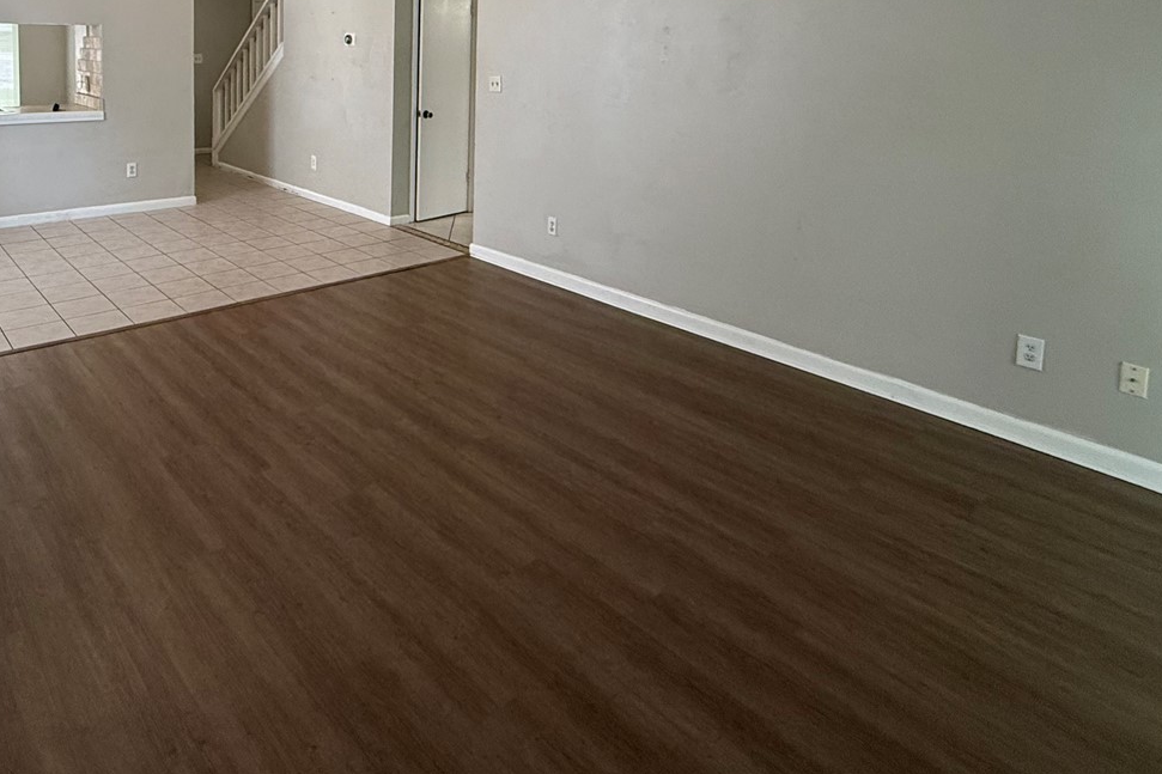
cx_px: 391
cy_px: 99
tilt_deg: -4.6
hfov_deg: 71.7
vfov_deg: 48.4
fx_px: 774
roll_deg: -1.3
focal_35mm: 24
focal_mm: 2.22
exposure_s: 1/93
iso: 320
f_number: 2.2
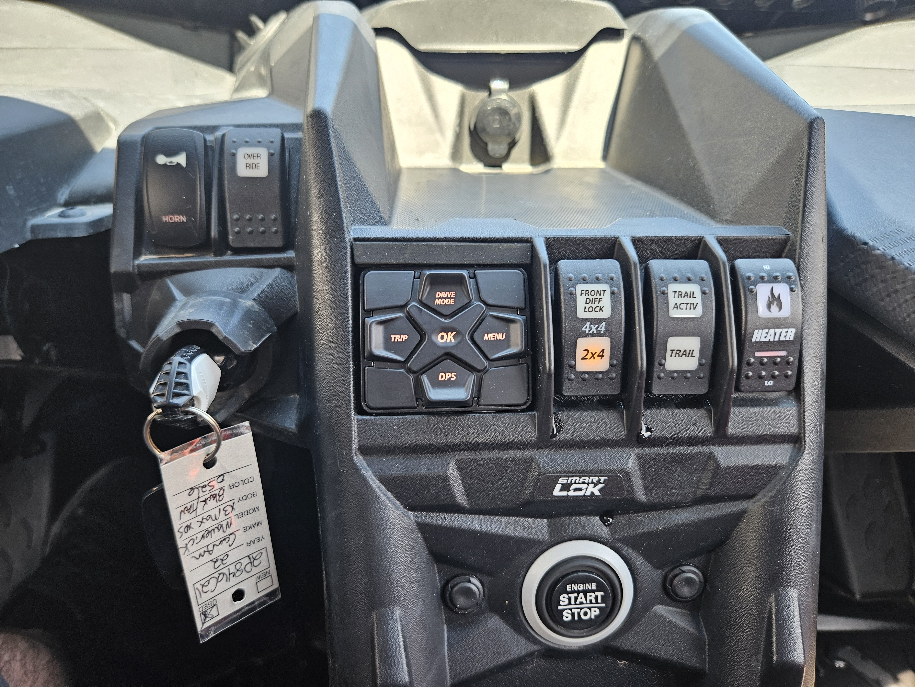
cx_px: 458
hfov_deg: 73.9
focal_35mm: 23
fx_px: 608
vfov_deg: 58.9
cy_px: 344
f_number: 1.8
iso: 125
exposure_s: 1/180
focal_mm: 5.4
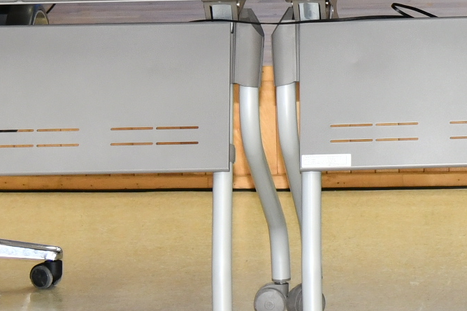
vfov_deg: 4.4
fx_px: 4007
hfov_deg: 6.6
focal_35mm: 309
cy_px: -43
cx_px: 736
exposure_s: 1/125
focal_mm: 50
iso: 400
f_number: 4.5
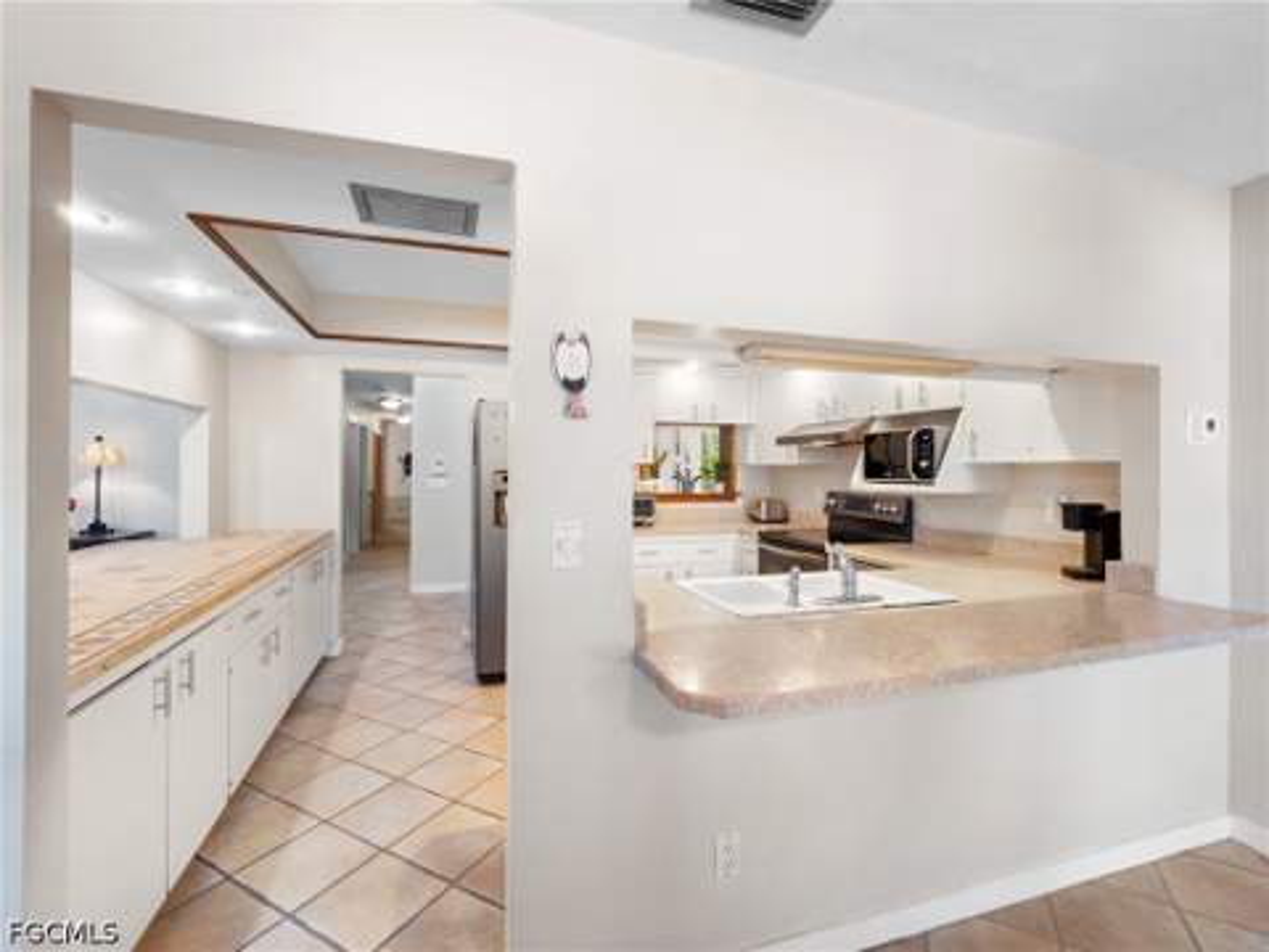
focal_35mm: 14
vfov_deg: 85.7
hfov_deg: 102.1
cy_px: 476
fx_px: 513
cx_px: 634
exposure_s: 1/2
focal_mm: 7
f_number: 7.1
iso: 200
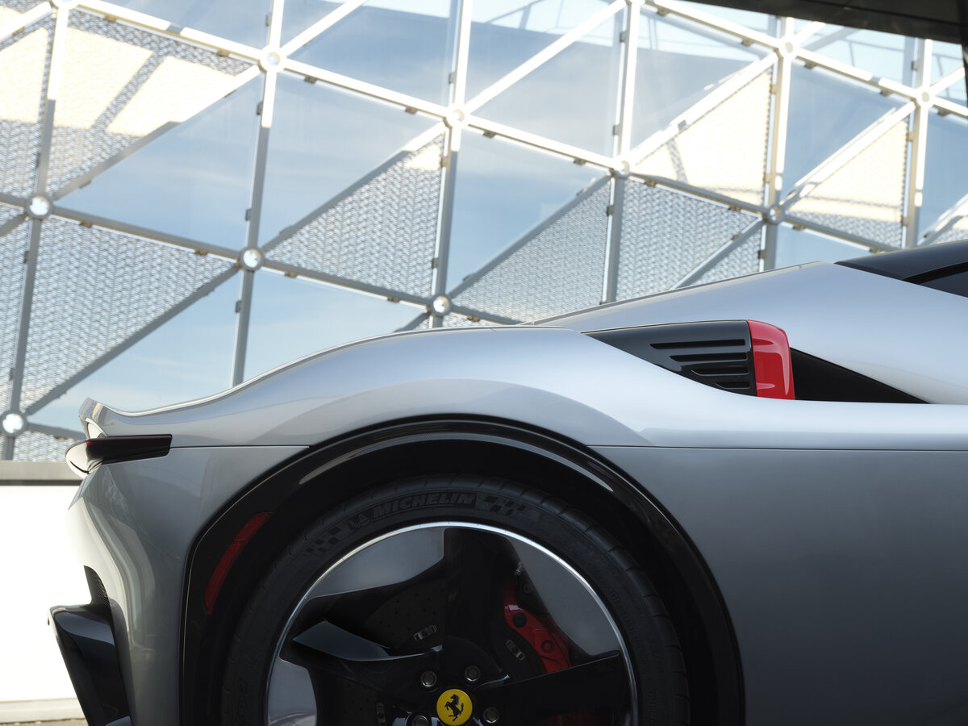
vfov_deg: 28.6
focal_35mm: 51
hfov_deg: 37.5
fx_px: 1426
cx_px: 484
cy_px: 363
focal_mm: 64
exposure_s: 1/250
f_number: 10
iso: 800
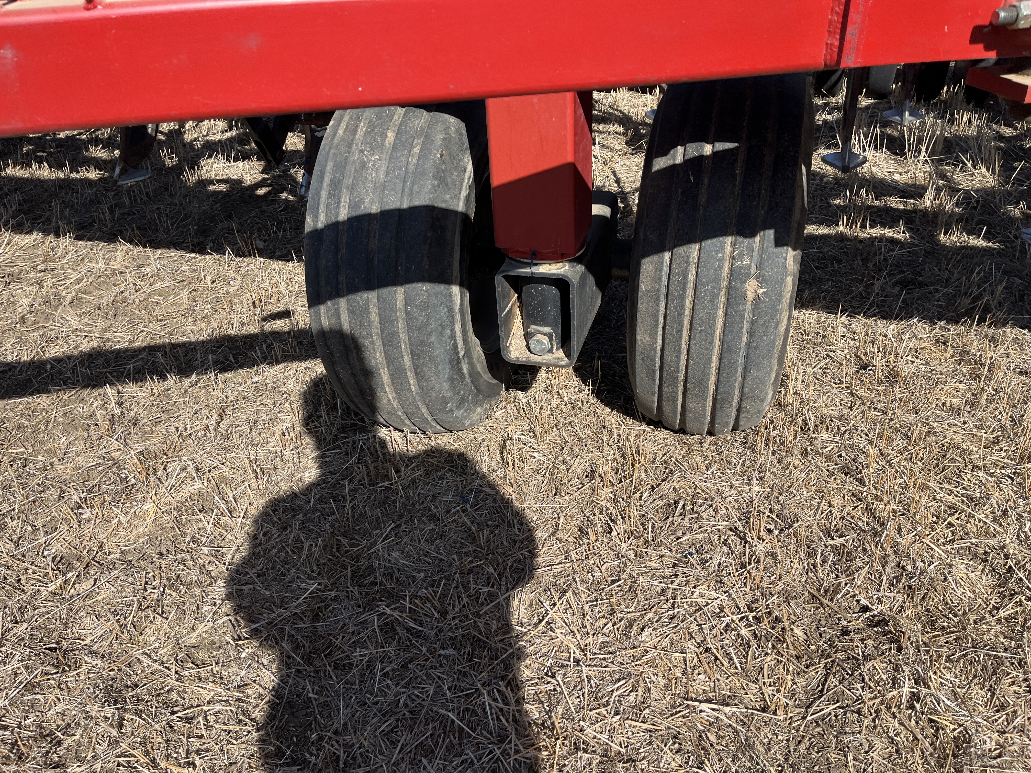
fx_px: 774
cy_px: 386
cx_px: 516
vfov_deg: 53.1
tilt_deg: -35.0
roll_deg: +2.8
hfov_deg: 67.3
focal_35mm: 26
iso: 50
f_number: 1.6
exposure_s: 1/2222
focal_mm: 5.1
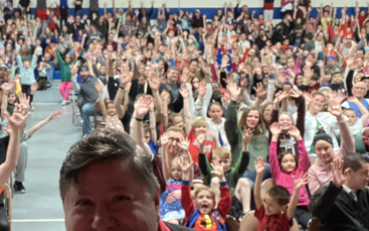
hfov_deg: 29.6
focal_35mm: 68
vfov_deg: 19.1
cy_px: 110
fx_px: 684
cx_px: 76
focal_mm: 2.71
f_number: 2.2
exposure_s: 1/30
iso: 640
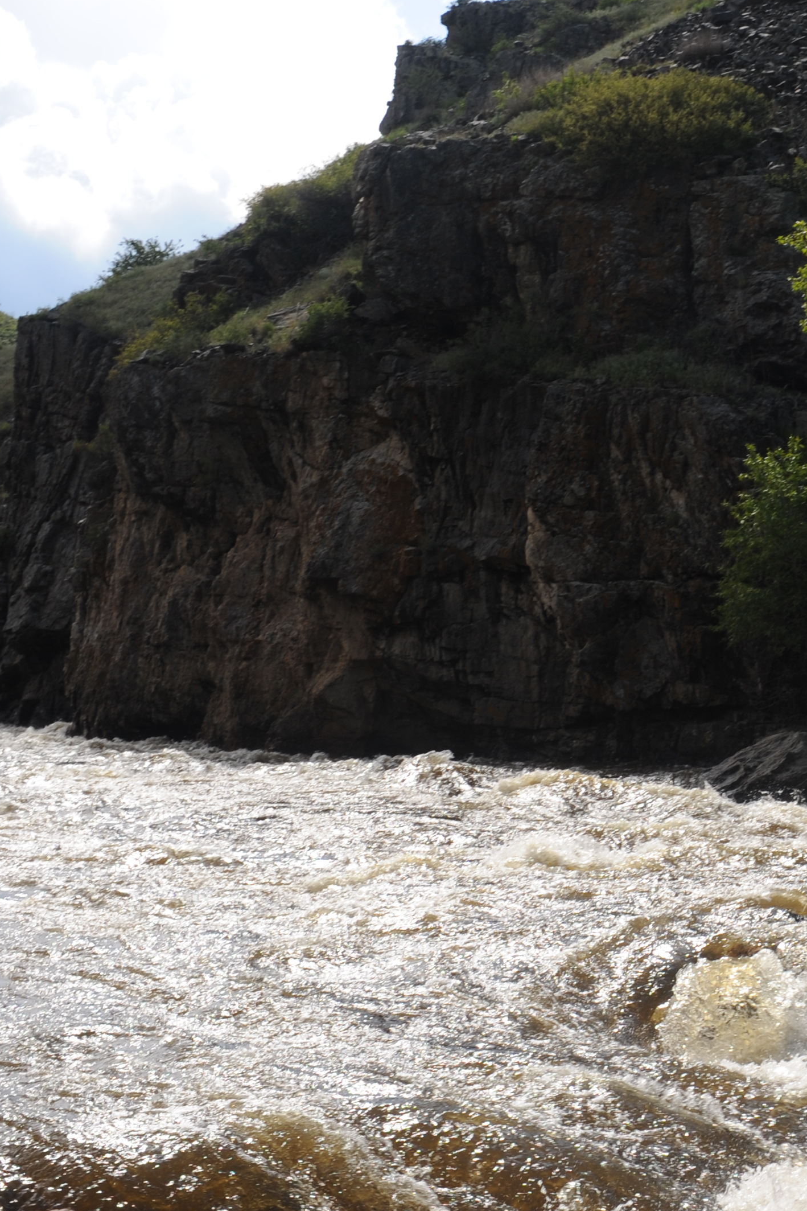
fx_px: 2354
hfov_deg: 18.4
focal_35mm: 70
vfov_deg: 28.8
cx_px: 975
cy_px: 479
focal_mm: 35
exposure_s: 1/400
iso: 250
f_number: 10
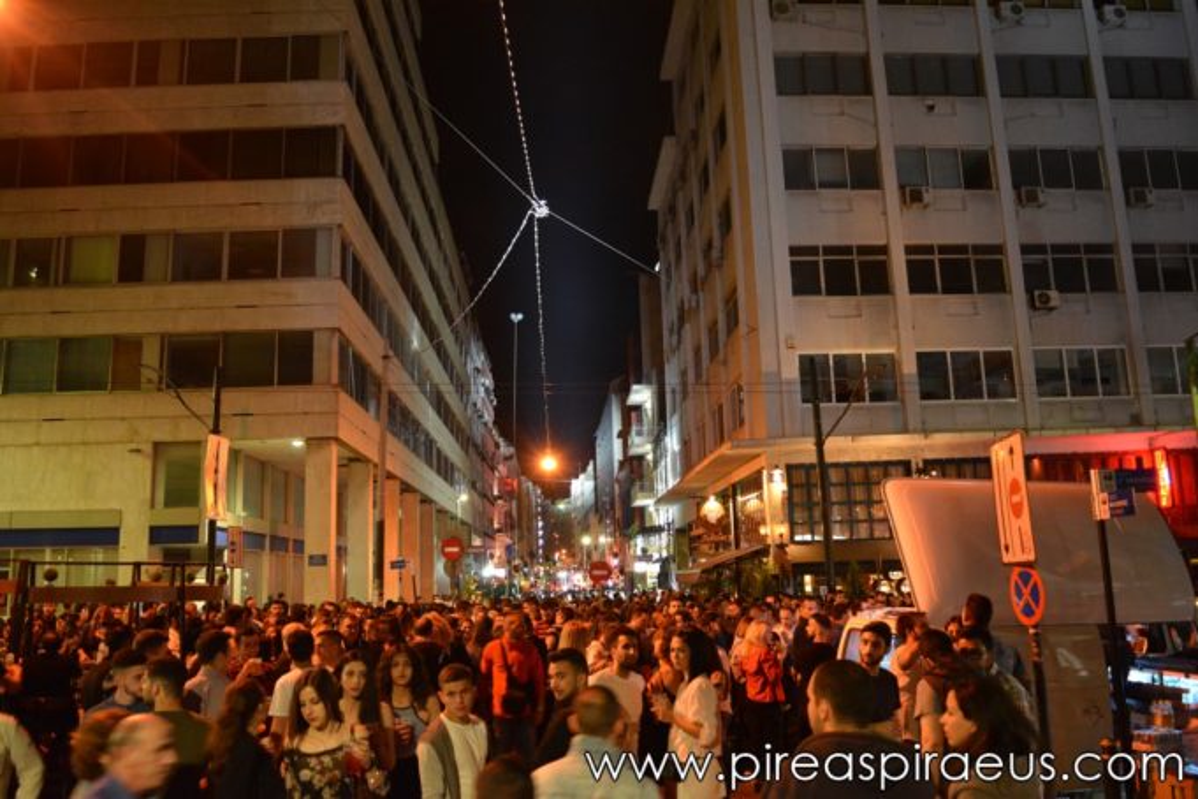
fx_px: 998
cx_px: 599
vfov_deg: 43.6
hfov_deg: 61.9
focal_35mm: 30
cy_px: 400
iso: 3200
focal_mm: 20
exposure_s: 1/20
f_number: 3.5
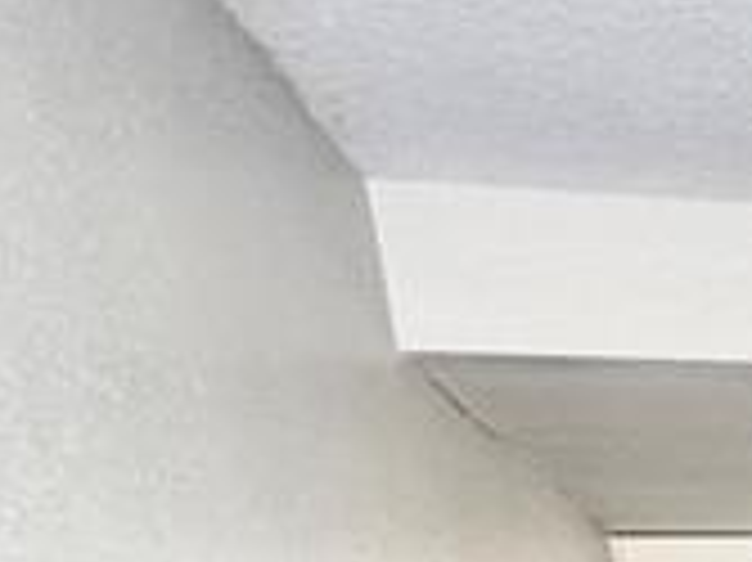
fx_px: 1867
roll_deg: +3.0
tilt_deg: -8.1
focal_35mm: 86
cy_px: 926
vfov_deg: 15.4
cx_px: 2188
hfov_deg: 12.0
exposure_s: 1/99
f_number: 2.2
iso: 200
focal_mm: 2.22
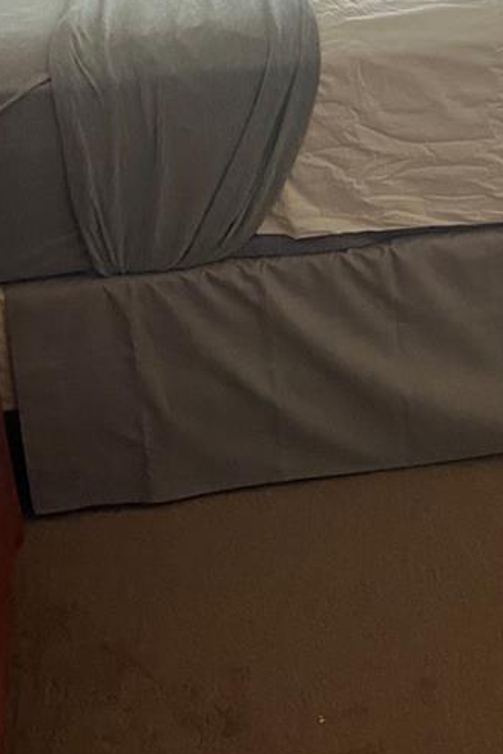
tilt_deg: -18.1
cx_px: 402
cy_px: 28
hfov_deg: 20.4
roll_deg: +3.7
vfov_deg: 28.9
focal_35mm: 66
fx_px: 1383
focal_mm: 4.25
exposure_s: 1/60
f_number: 1.8
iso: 250
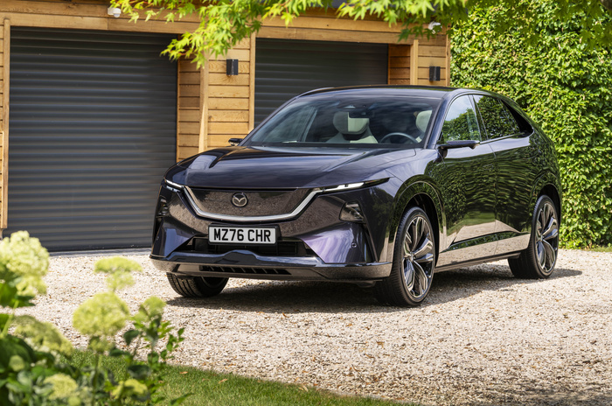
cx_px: 306
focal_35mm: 70
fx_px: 1188
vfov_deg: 19.4
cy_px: 203
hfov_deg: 28.9
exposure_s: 1/200
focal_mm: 70
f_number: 5
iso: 50
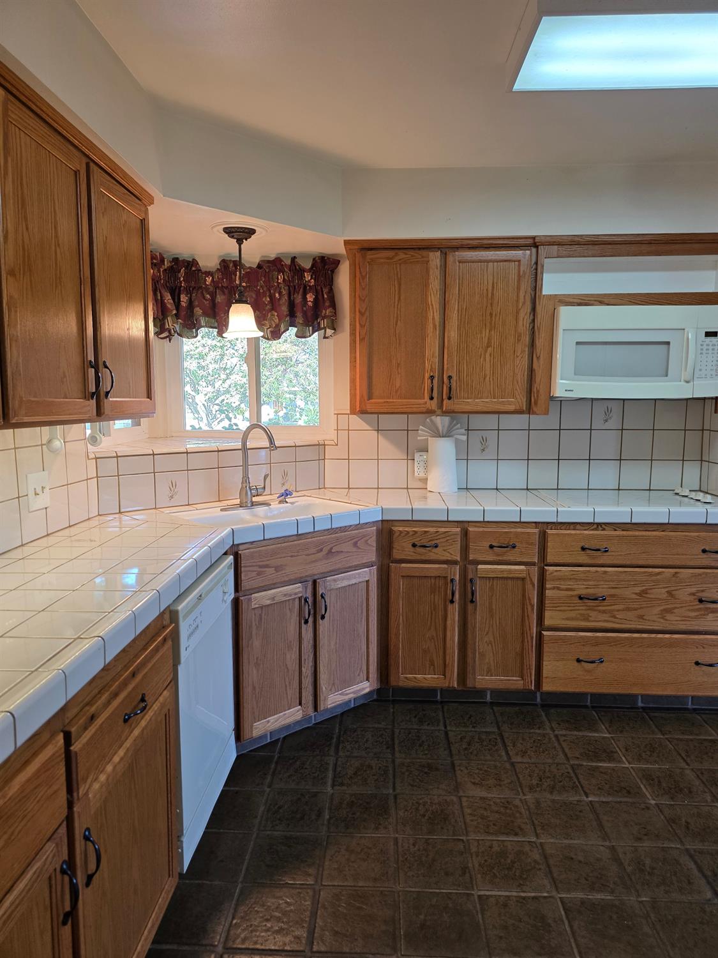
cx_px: 359
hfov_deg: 58.9
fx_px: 636
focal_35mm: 23
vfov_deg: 73.9
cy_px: 479
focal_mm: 6.3
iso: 200
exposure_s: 1/120
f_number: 1.7
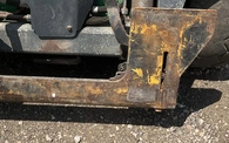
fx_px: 393
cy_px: 28
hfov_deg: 32.2
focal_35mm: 63
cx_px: 74
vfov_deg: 20.4
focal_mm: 3
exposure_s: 1/1377
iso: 25
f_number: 1.8
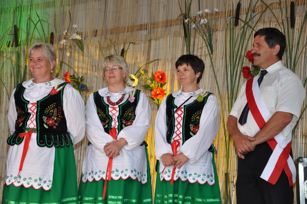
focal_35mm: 87
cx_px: 154
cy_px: 102
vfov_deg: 15.7
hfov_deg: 23.4
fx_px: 741
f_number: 5.3
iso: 400
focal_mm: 58
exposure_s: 1/100
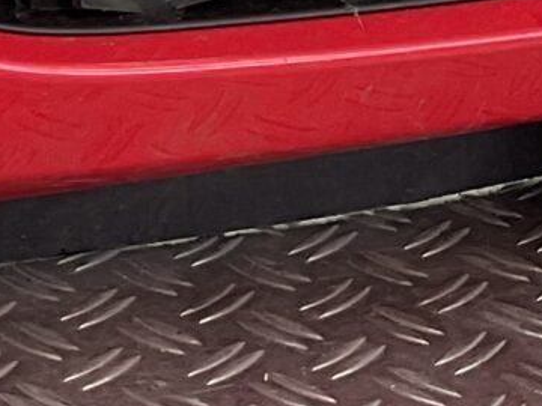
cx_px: 226
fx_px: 3225
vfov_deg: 6.6
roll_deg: -0.3
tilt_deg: -10.3
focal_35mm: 206
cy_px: -785
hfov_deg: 9.6
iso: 20
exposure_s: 1/120
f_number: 1.8
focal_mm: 3
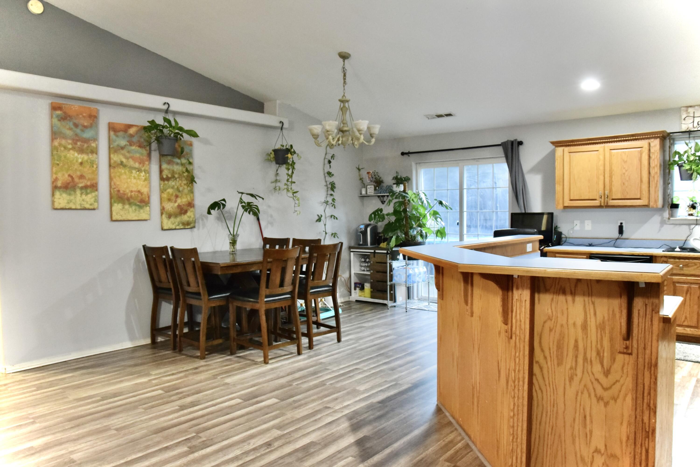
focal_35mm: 24
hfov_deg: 73.7
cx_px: 350
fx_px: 467
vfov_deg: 53.1
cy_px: 234
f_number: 5.6
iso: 4500
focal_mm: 16
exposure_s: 1/25
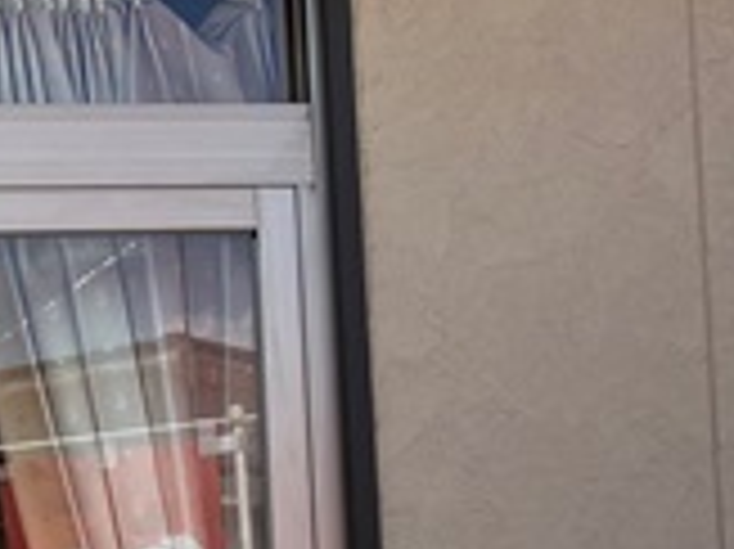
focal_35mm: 124
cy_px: 837
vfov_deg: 11.4
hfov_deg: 15.0
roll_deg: +3.4
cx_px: -302
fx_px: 2627
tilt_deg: +3.2
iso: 32
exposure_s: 1/615
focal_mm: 3.99
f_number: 1.8
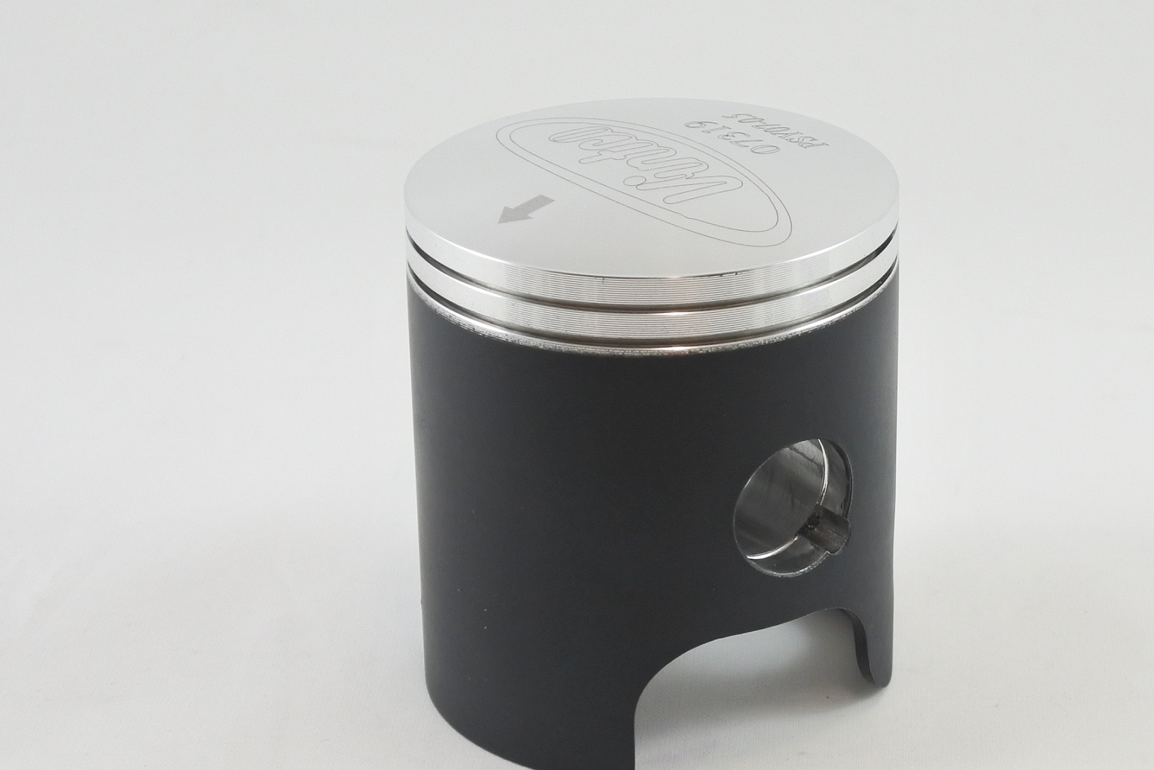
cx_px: 666
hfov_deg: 33.3
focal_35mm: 60
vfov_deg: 22.6
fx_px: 1923
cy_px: 431
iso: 400
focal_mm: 18
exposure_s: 1/125
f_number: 4.5
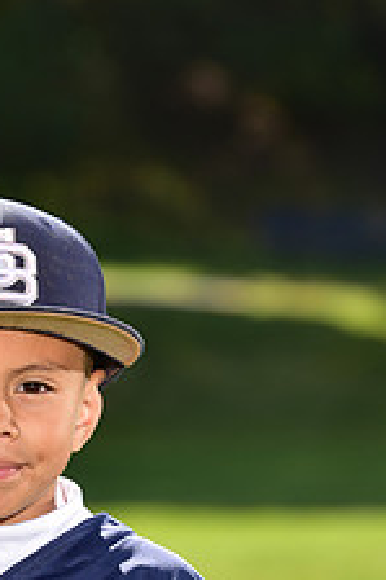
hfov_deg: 3.5
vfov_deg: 5.3
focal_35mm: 389
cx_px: -12
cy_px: 637
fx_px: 6266
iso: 100
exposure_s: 1/250
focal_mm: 150
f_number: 5.6
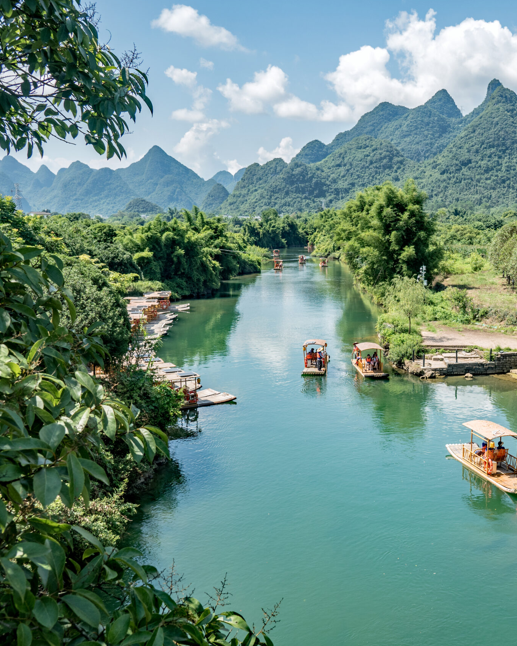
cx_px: 416
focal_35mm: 42
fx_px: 798
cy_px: 323
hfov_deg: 34.8
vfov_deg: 44.1
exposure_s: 1/400
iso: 200
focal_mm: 29.5
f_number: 8
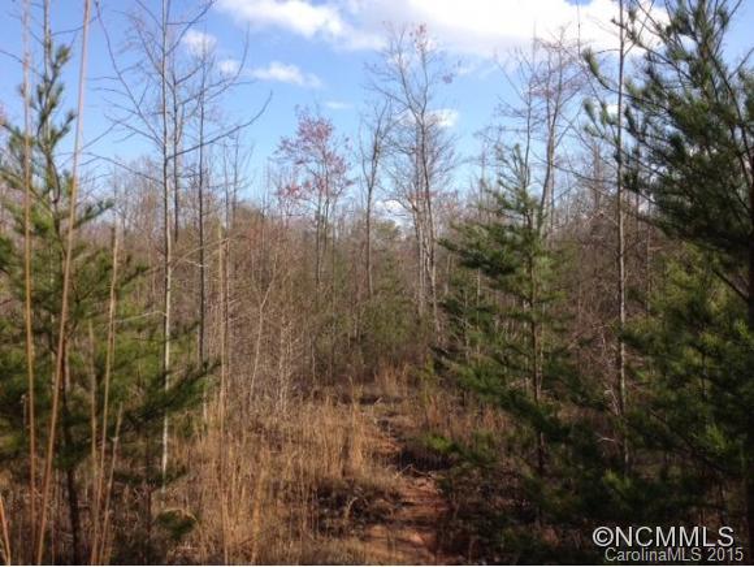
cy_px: 284
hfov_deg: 52.6
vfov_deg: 40.8
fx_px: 763
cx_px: 377
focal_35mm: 35
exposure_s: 1/920
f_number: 2.4
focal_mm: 4.28
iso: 64
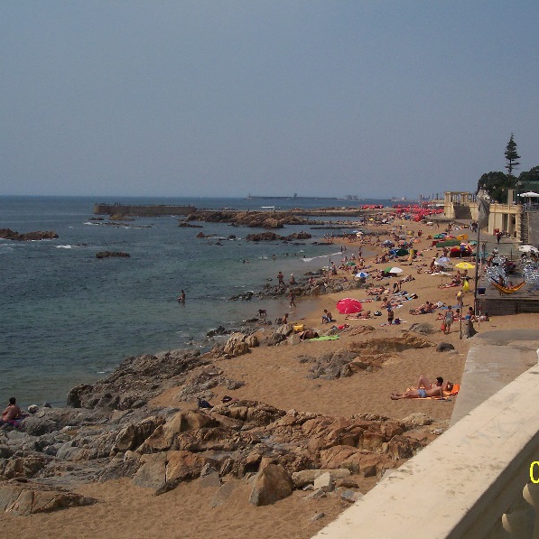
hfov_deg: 37.3
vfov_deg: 37.6
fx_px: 793
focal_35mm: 45
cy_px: 269
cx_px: 344
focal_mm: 8
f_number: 4.8
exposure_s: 1/1000
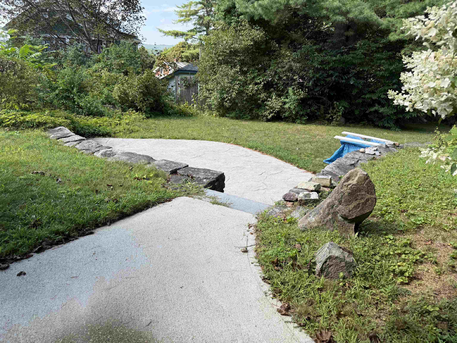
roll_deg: -2.0
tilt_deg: -17.8
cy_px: 172
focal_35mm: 24
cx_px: 228
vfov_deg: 56.8
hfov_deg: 71.6
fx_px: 317
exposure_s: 1/1018
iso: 80
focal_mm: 6.76
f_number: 1.78
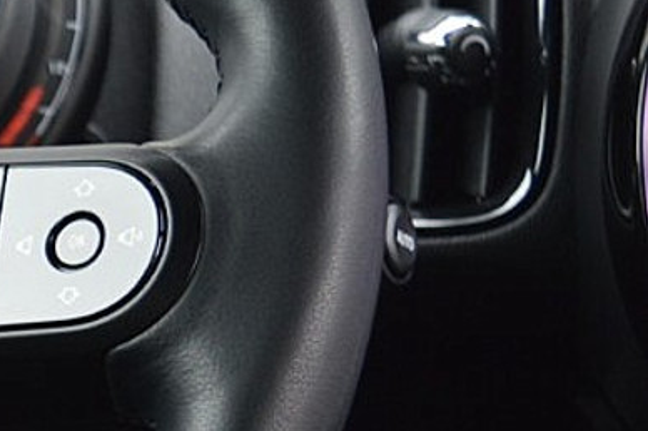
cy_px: 272
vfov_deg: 10.5
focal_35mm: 130
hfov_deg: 14.0
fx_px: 2338
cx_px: -519
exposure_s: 1/50
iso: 800
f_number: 4
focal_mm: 24
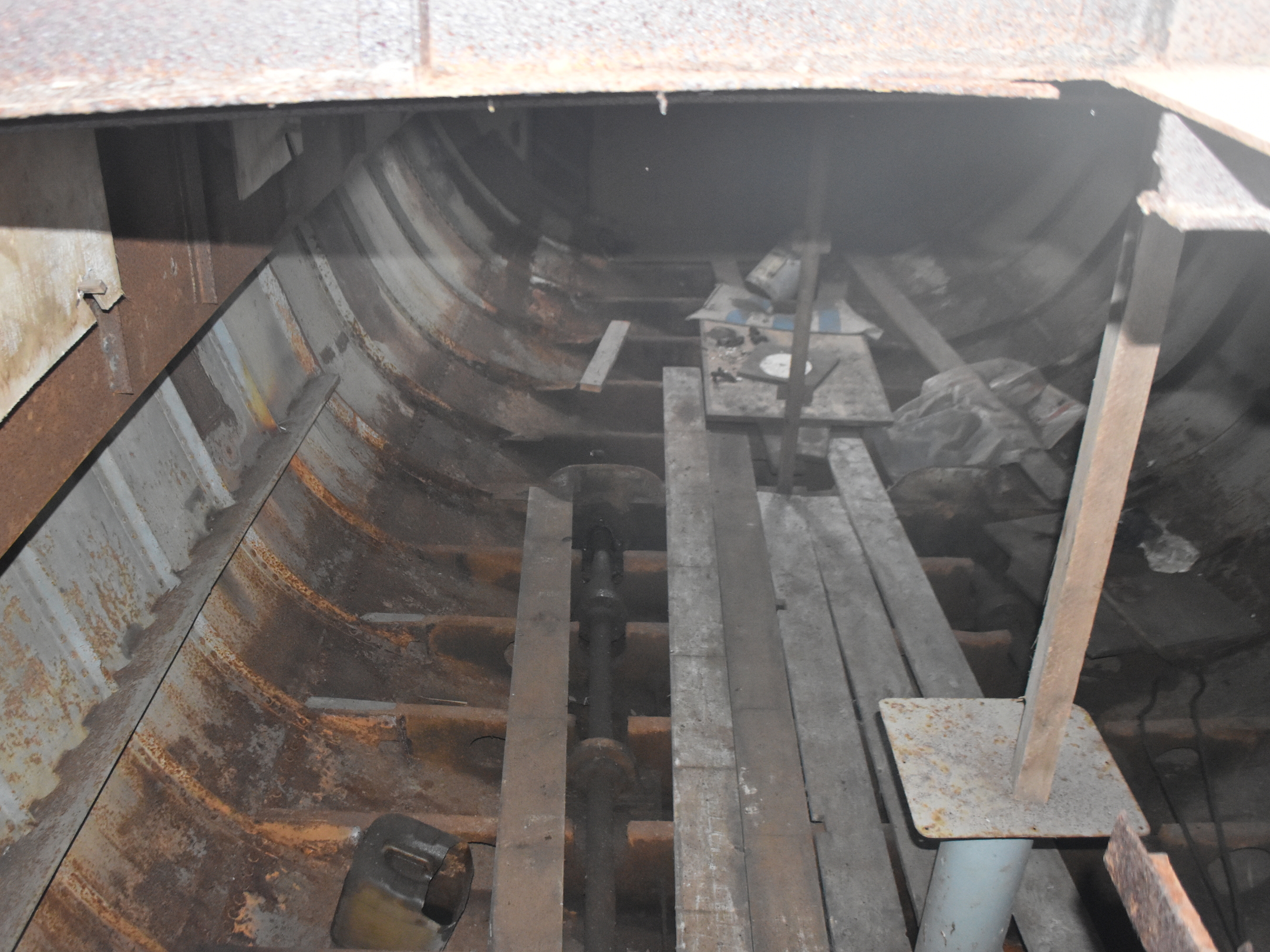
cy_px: 470
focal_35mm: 30
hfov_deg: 59.9
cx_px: 583
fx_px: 1101
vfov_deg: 46.8
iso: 3200
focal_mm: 18
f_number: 3.5
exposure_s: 1/60
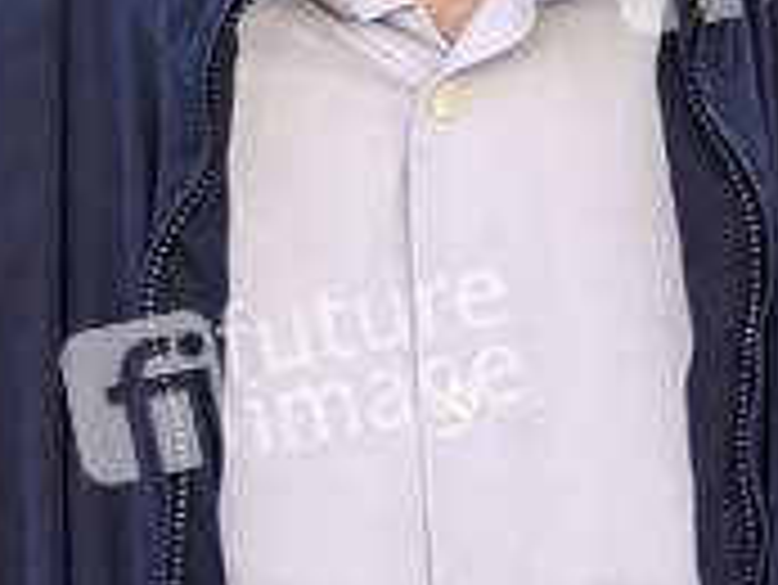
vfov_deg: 5.0
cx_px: 423
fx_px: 6635
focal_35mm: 295
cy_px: -297
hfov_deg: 6.7
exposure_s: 1/320
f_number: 7.1
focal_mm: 133
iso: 500
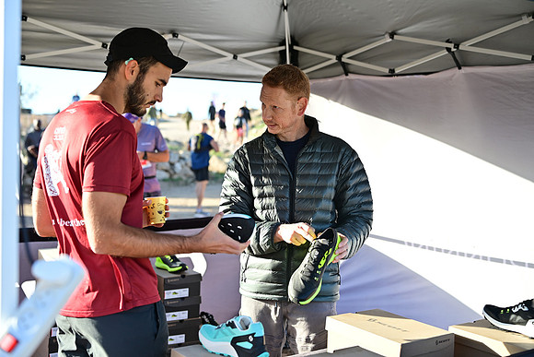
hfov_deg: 42.7
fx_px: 682
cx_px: 267
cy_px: 178
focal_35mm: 46
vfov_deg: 29.3
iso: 200
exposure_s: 1/640
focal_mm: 46
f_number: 2.8
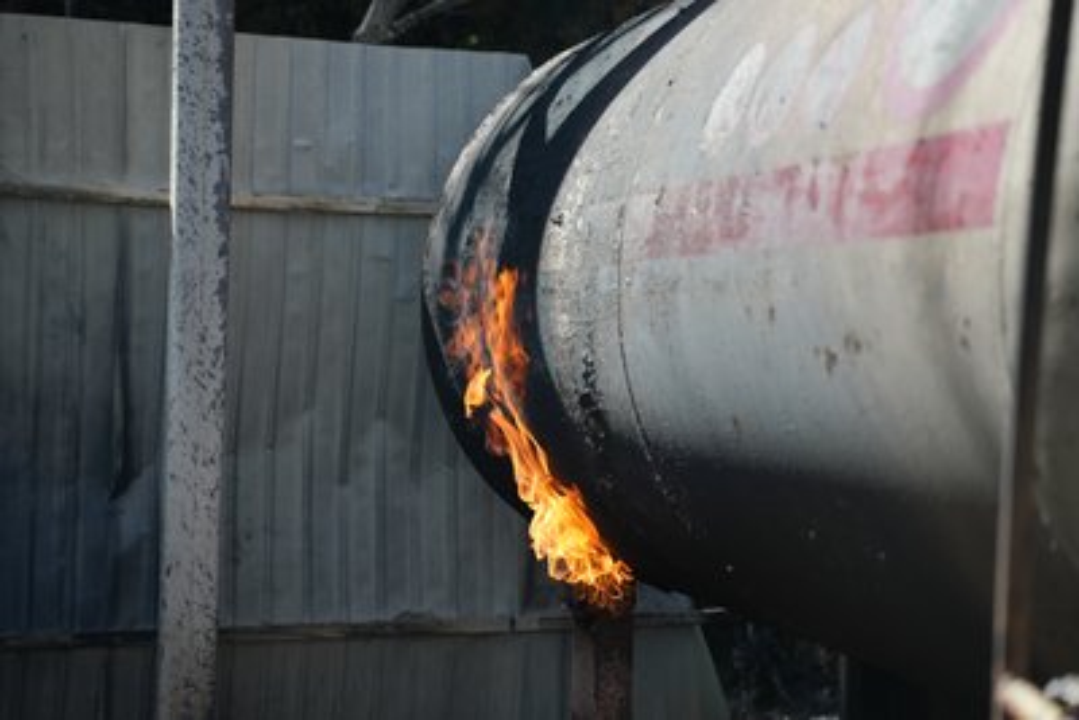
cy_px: 360
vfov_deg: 18.2
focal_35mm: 75
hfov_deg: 27.0
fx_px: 2249
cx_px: 540
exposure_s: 1/250
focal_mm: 75
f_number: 2.8
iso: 400
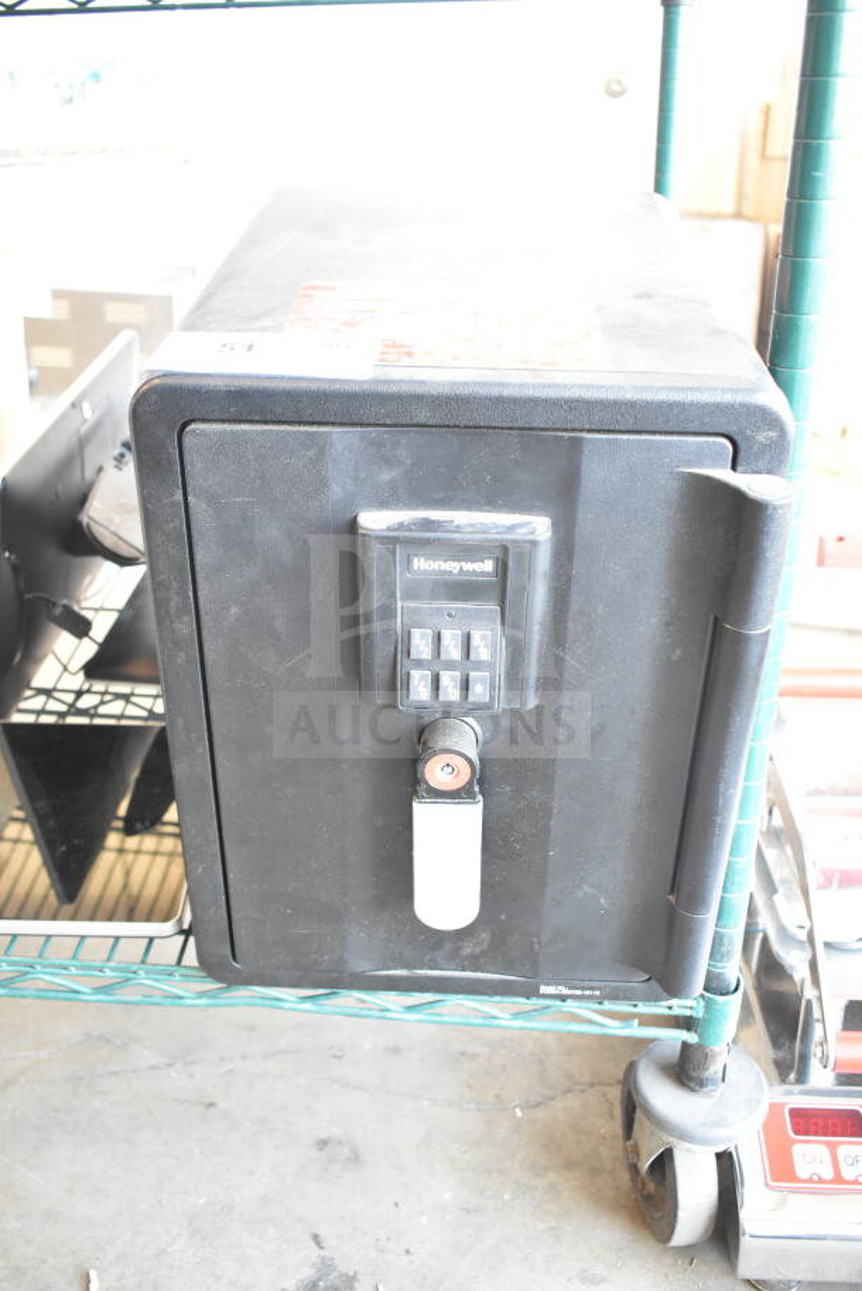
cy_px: 646
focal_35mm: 34
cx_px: 431
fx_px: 1238
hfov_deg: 38.4
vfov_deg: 55.1
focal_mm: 23
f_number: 3.8
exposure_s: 1/40
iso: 2200
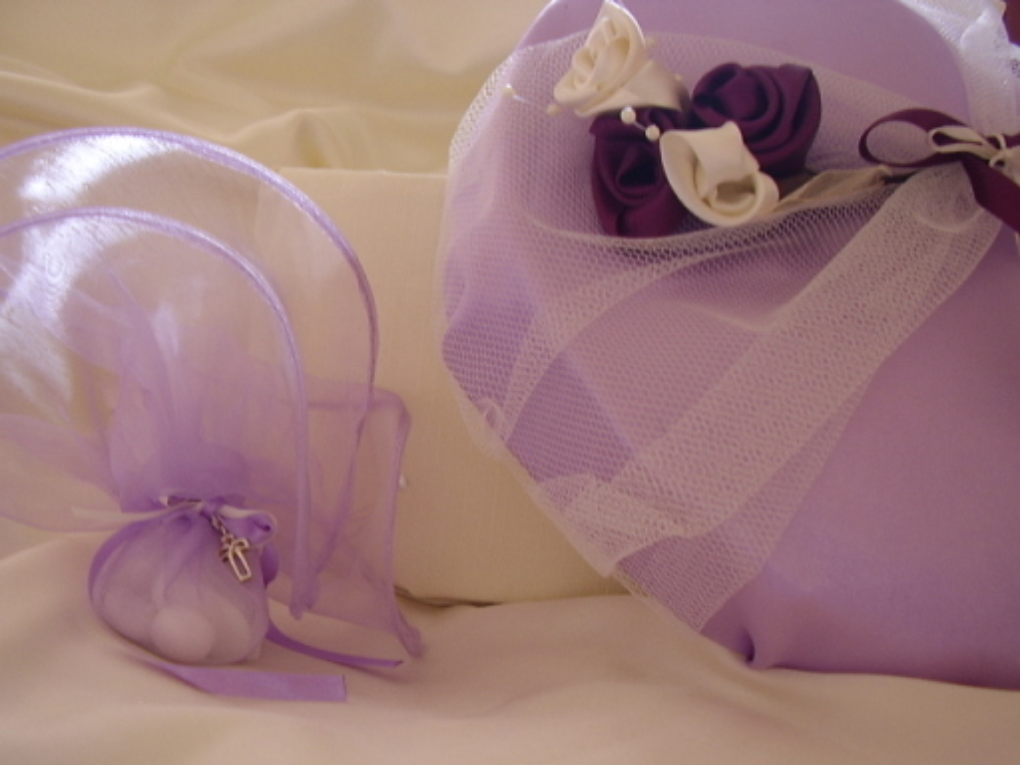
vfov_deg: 46.8
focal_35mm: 30
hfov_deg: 60.0
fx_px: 884
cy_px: 382
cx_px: 510
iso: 100
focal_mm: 5.8
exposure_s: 1/9
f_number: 2.9
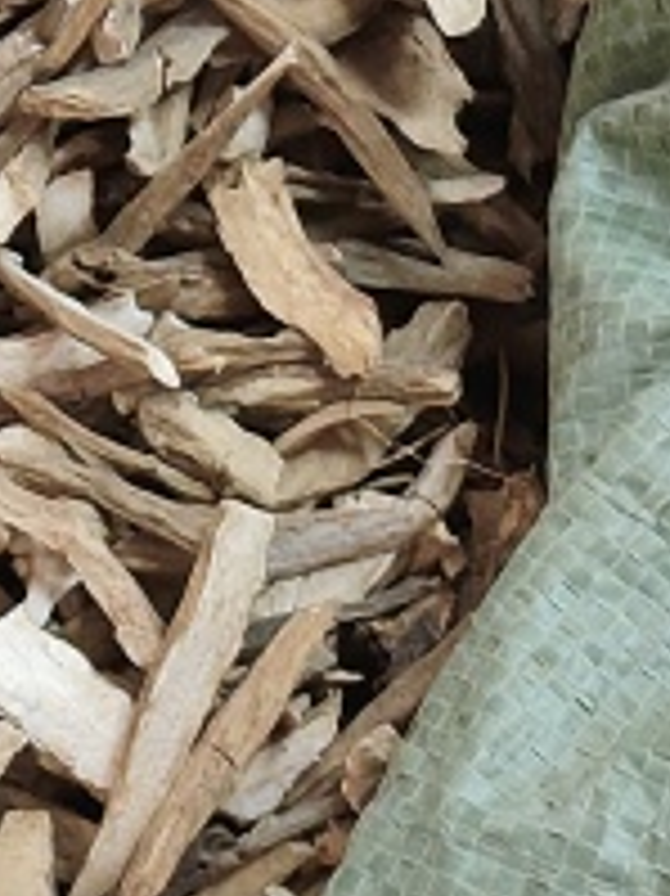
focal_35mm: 273
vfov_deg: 7.2
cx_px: -652
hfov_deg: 5.3
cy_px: -358
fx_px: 7053
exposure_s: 1/33.3
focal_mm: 4.84
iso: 409
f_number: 1.88
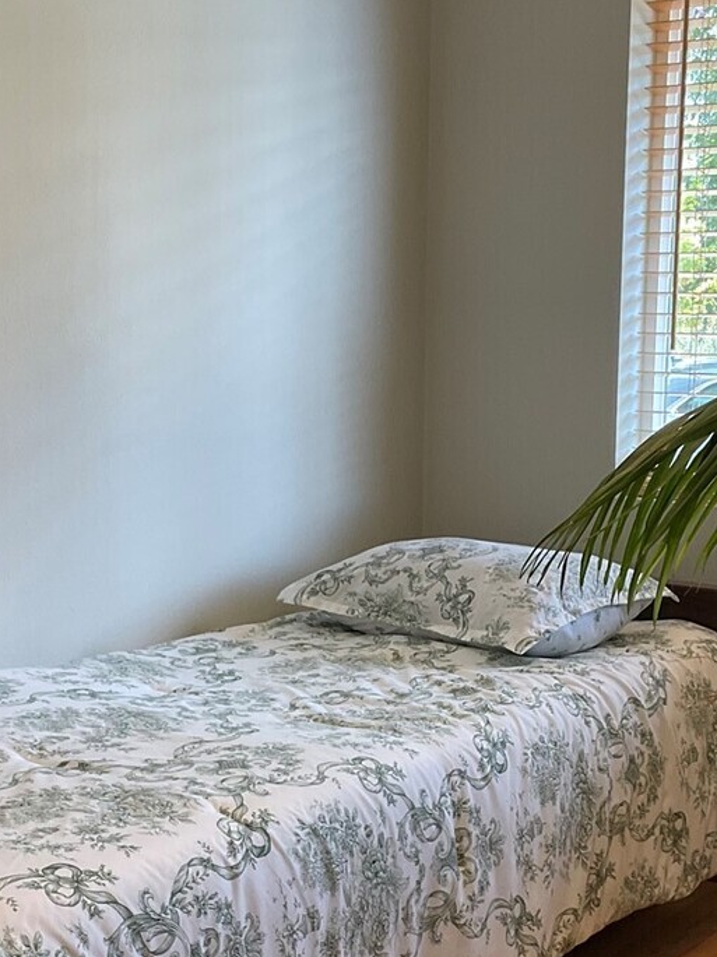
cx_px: 456
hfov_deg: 23.9
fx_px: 1686
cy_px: 638
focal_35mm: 61
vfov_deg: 31.4
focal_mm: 3
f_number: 1.8
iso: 40
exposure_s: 1/60
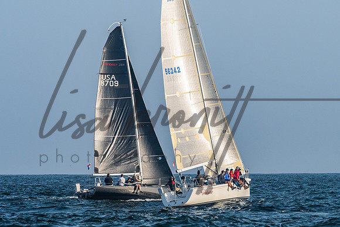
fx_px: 2921
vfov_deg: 4.4
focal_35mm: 309
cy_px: 105
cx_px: 153
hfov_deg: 6.7
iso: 400
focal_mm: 200
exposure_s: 1/1000
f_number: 8
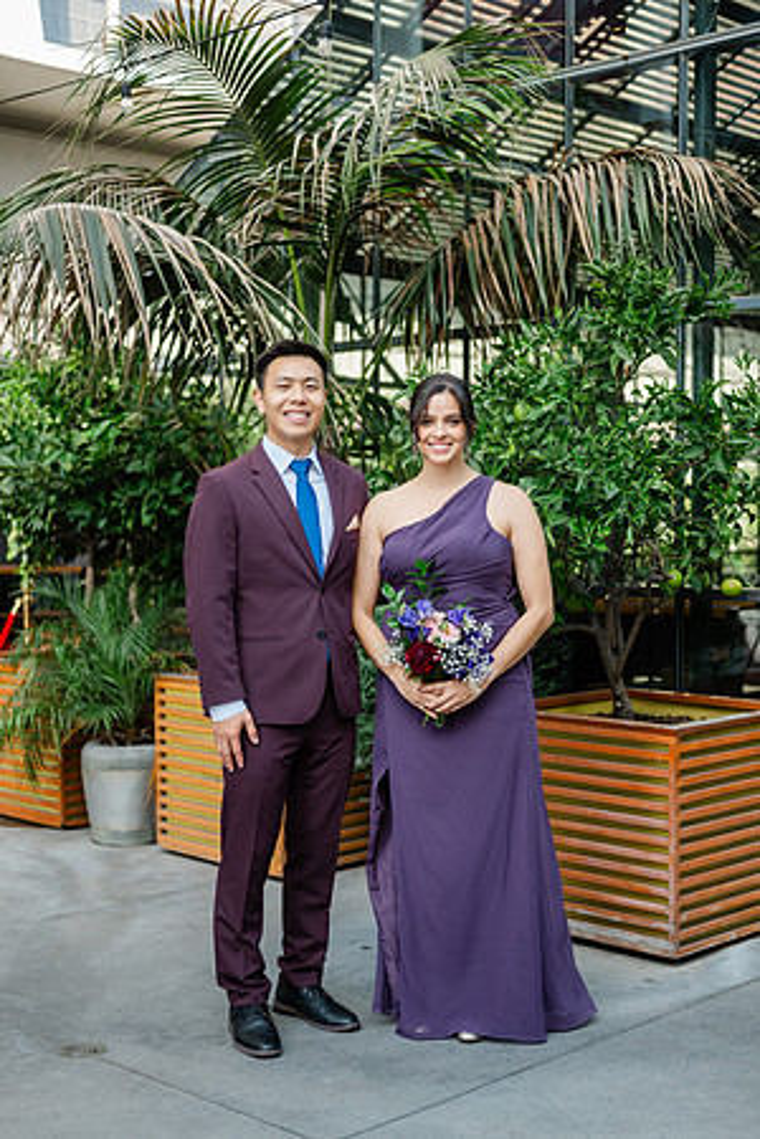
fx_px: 1583
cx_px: 380
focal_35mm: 50
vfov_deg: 39.6
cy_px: 570
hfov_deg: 27.0
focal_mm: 50
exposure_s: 1/400
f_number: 1.8
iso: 80
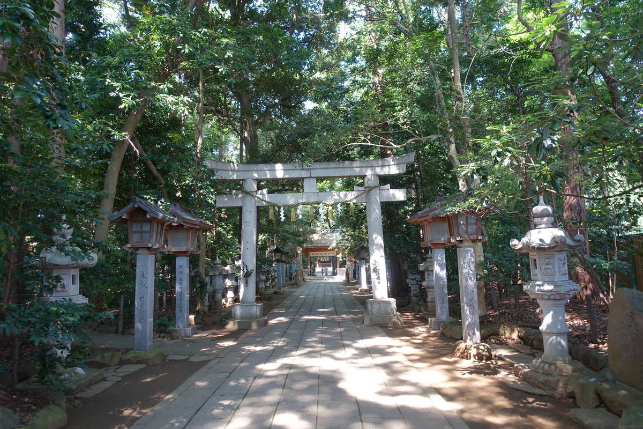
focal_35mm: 24
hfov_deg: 73.7
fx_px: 429
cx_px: 322
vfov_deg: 53.1
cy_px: 214
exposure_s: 1/30
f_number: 2.8
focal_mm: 8.8
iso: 125
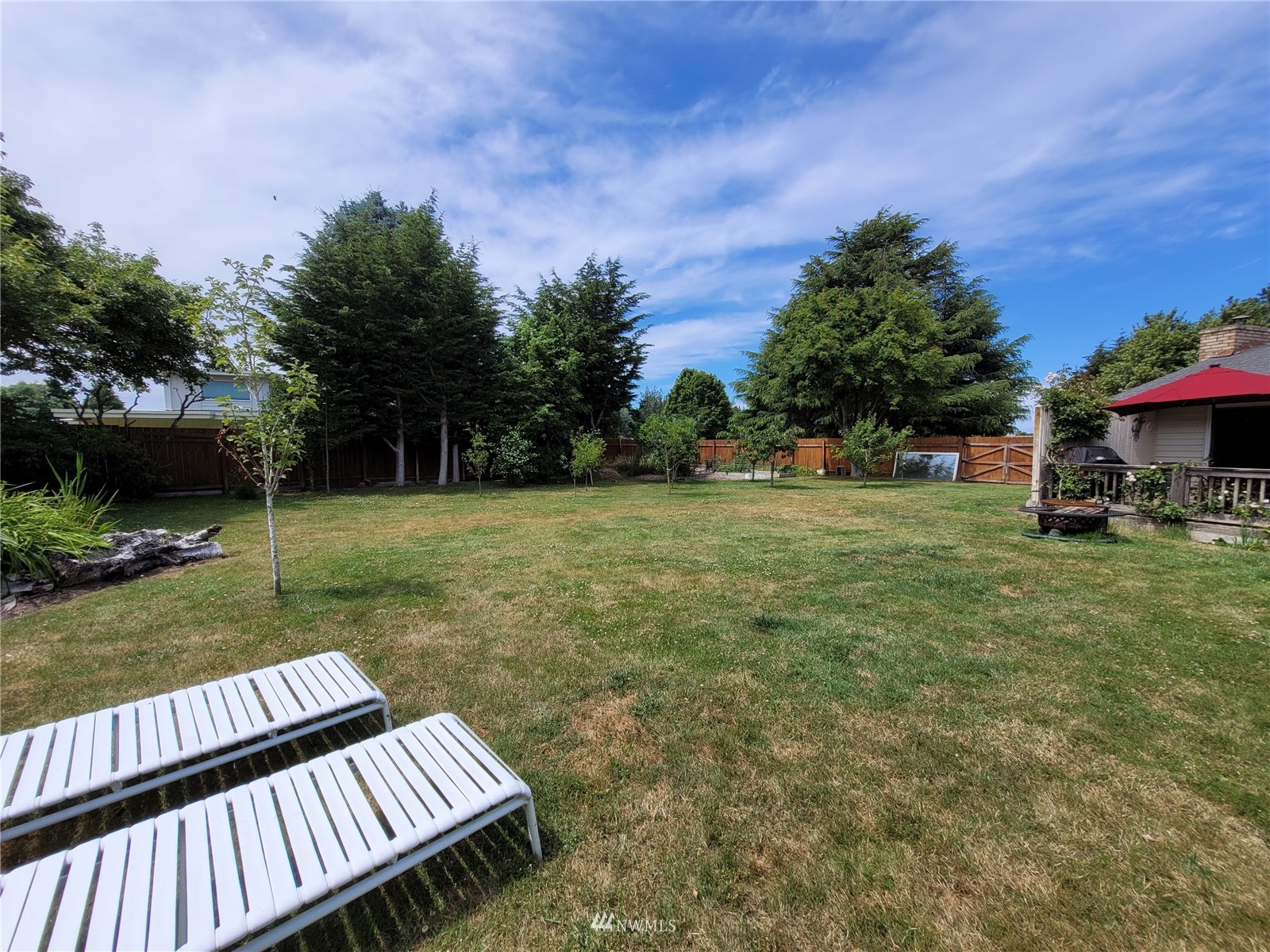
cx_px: 635
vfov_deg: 89.9
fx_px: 477
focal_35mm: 13
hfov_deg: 106.2
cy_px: 476
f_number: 2.2
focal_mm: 1.74
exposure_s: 1/1936
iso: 40
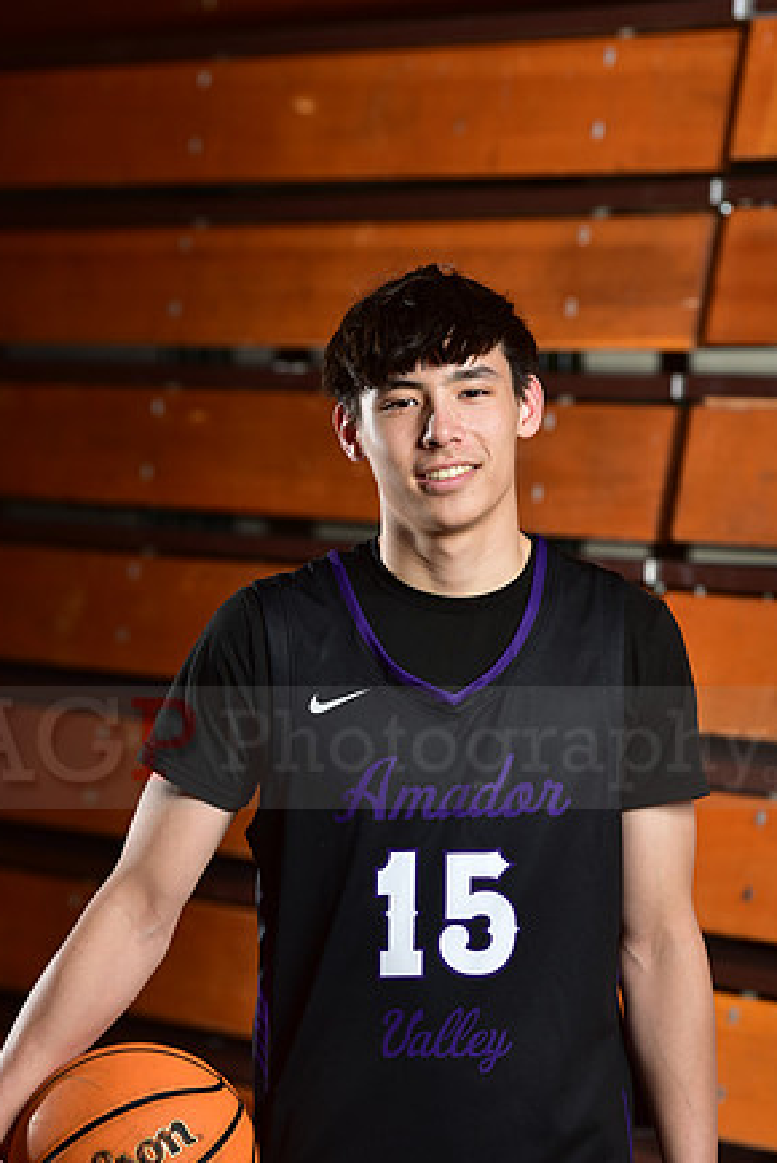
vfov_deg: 9.1
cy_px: 724
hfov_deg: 6.1
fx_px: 7337
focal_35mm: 227
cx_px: 414
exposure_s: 1/250
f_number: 5
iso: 320
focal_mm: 170
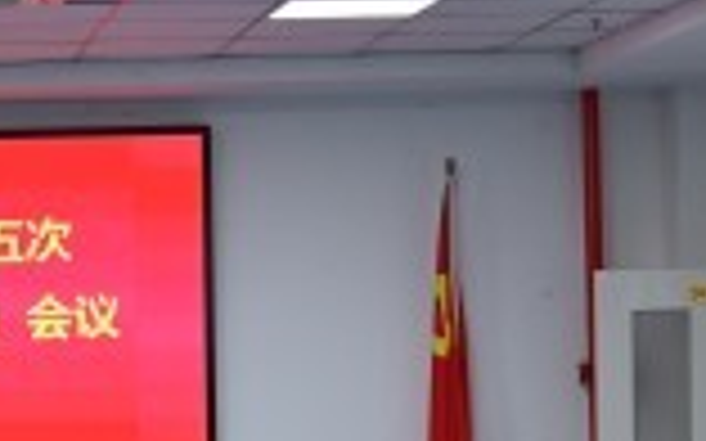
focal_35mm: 160
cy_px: 508
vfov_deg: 8.1
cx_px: -256
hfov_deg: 12.6
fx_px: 3077
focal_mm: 41
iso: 900
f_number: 4
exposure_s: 1/125
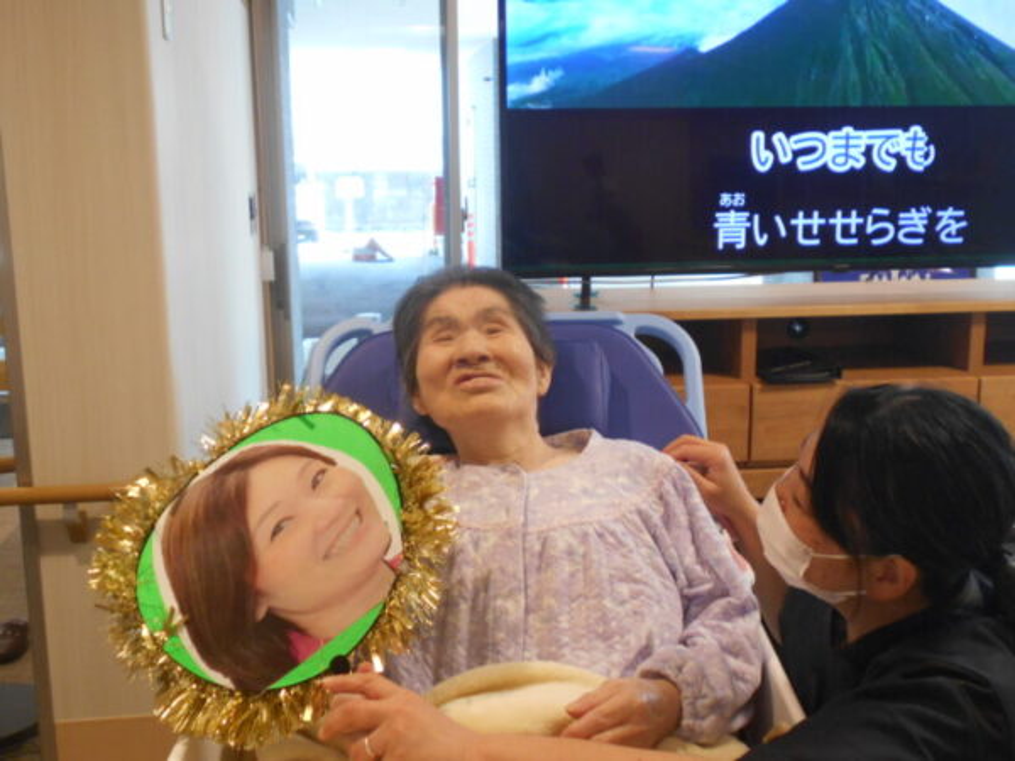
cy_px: 380
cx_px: 508
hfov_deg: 47.9
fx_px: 1144
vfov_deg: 36.8
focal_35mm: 39
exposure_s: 1/30
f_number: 3.9
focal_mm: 6.7
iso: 280
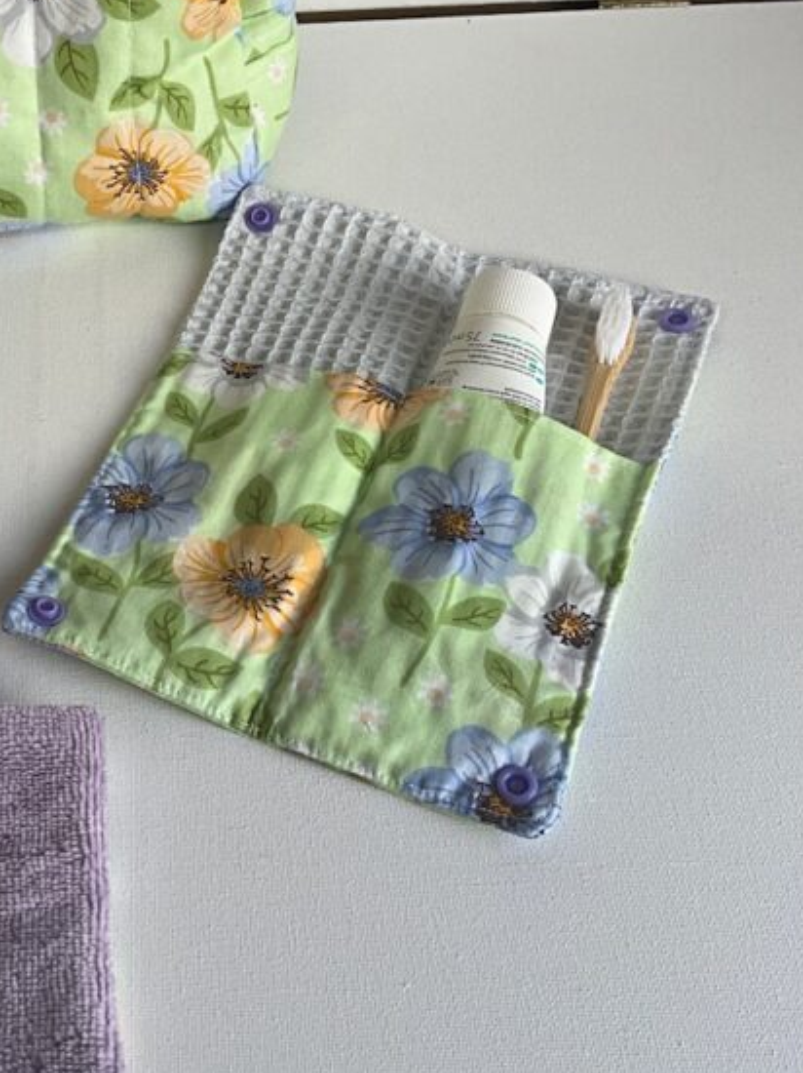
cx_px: 109
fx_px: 1672
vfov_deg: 35.4
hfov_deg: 26.3
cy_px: 410
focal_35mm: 54
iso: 20
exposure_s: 1/167
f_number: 1.8
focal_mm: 3
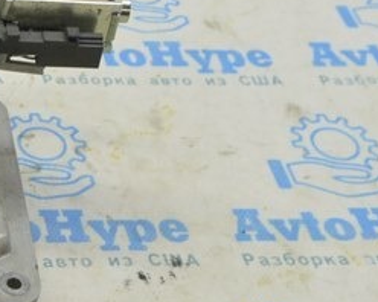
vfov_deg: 12.5
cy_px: 8
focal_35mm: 122
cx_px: -213
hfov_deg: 14.6
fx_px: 1363
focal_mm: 21
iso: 400
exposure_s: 1/20
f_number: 5.6
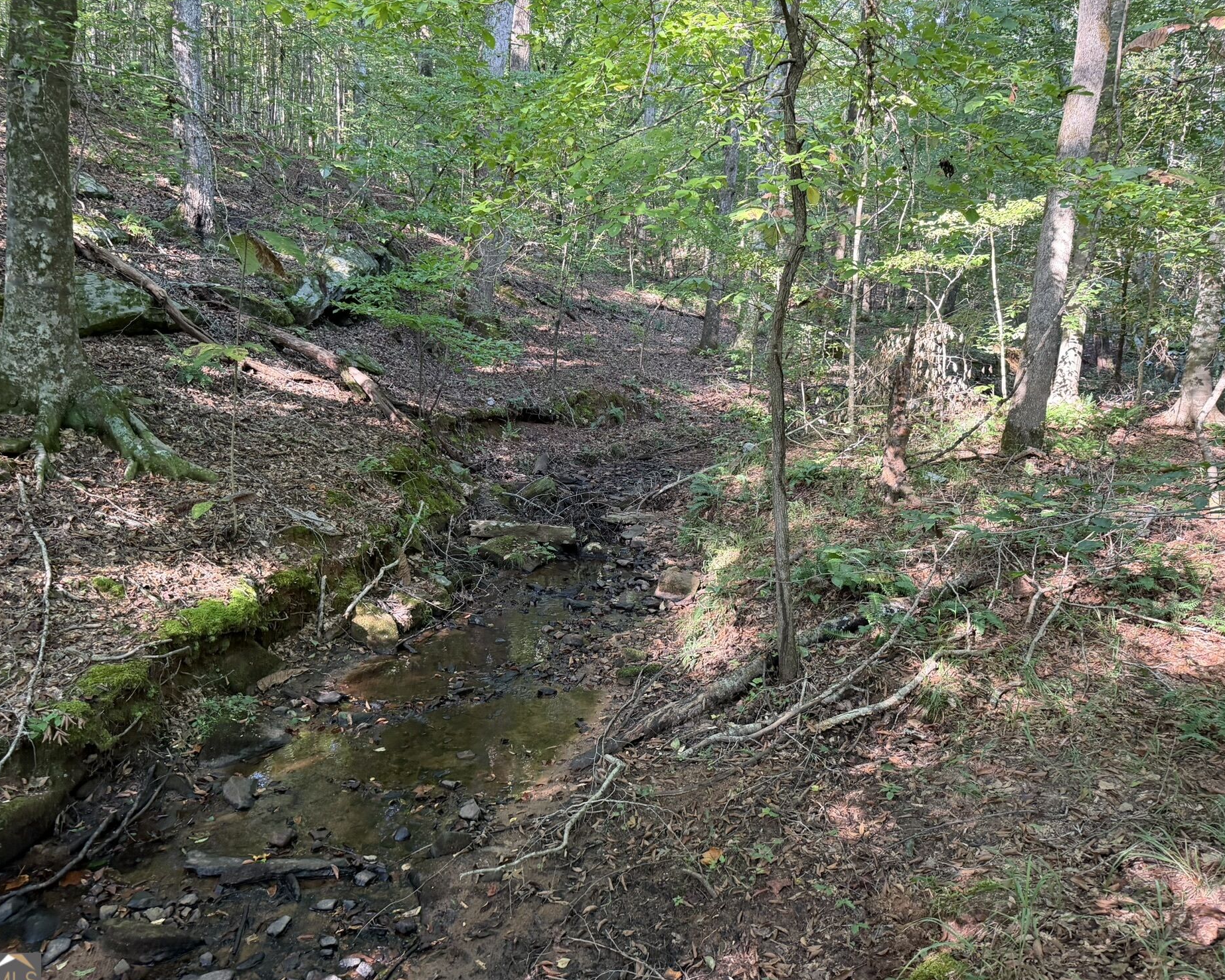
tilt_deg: -10.1
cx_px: 570
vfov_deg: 54.9
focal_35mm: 26
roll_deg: -1.6
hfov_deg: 66.0
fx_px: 943
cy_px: 493
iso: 250
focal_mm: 6.76
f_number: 1.78
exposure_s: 1/60
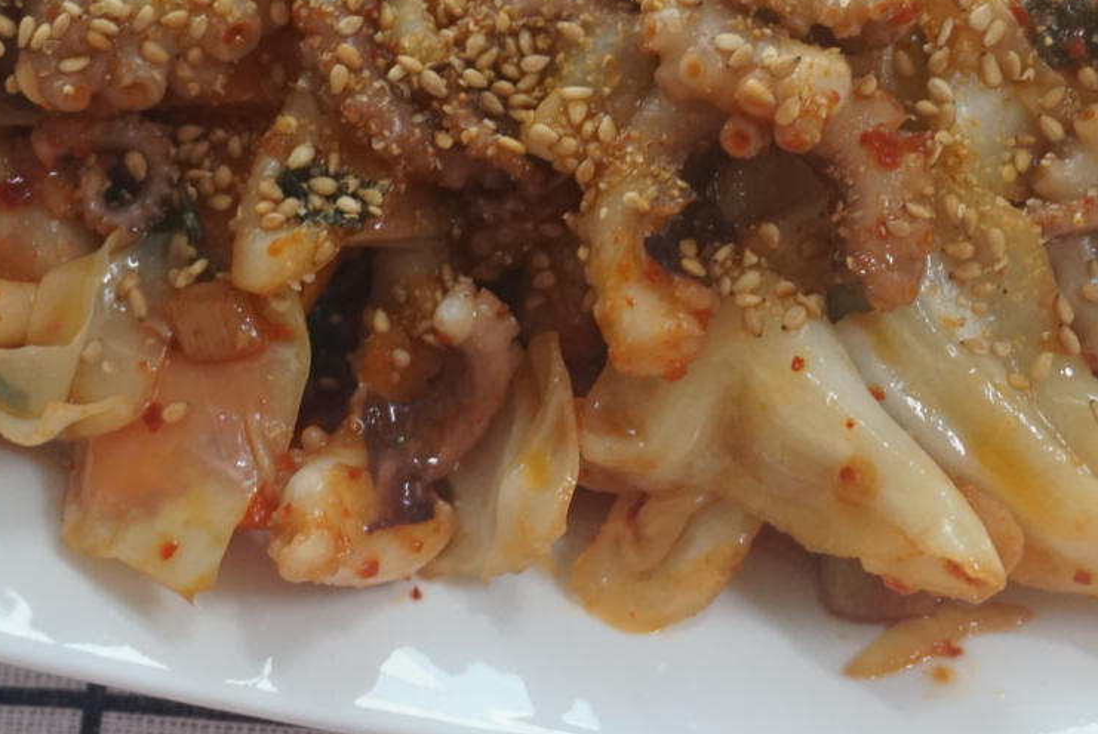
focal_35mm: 121
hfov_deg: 16.9
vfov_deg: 11.3
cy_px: 173
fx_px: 3695
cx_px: 756
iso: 1000
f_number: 5.6
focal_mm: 37
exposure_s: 1/80
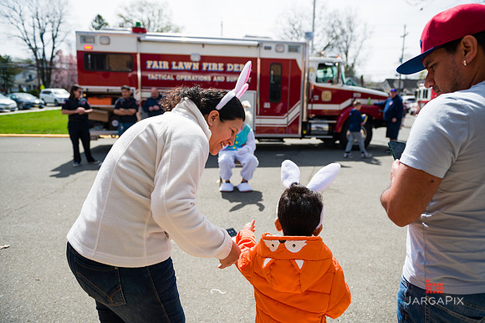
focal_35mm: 24
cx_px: 242
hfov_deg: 73.8
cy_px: 162
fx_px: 323
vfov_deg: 53.1
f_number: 4
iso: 200
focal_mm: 24
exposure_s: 1/3200
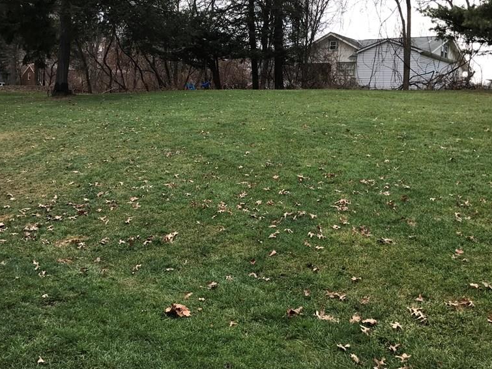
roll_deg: -2.6
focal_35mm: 38
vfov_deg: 37.4
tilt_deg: -1.3
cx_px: 224
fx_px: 540
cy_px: 132
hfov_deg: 48.9
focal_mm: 3.99
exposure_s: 1/301
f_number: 1.8
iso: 20
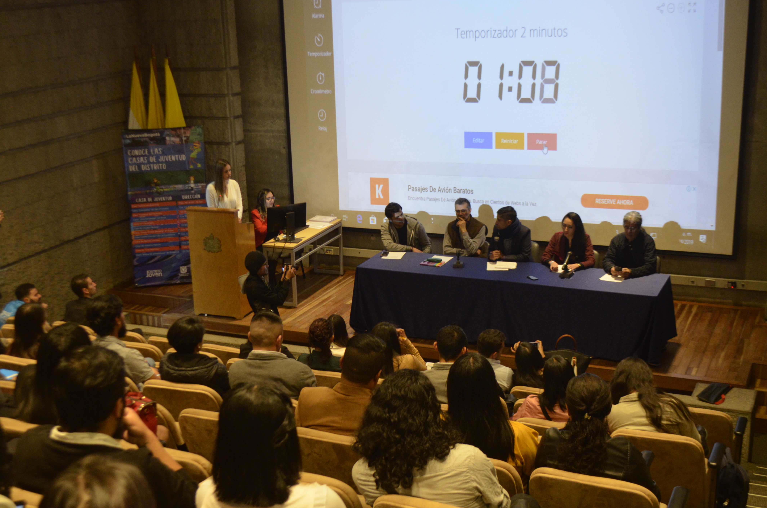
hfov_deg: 39.2
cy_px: 288
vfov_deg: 26.6
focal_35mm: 51
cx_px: 326
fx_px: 1075
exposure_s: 1/30
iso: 1400
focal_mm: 29
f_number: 4.5
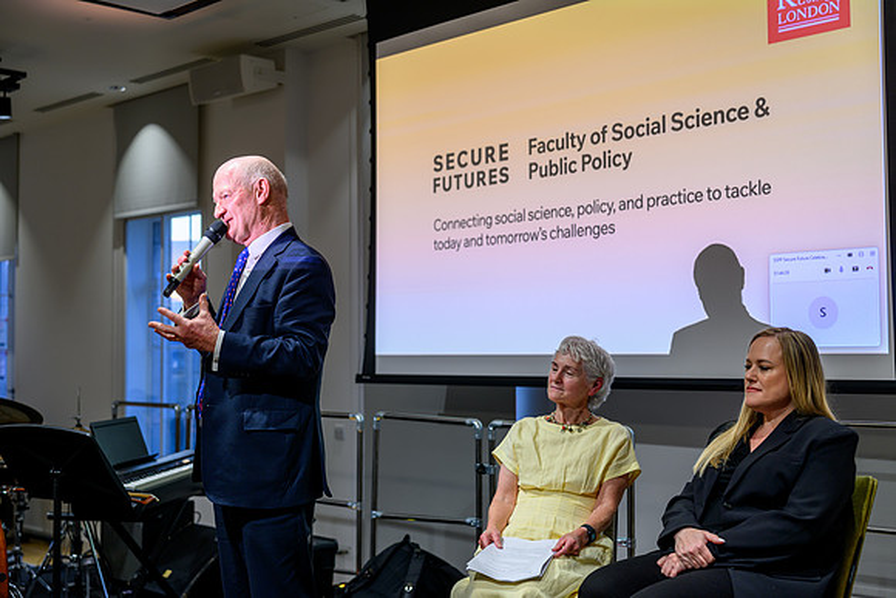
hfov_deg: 43.5
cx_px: 448
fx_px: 1122
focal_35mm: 45
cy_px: 299
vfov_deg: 29.8
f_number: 2.8
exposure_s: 1/100
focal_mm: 45
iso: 125
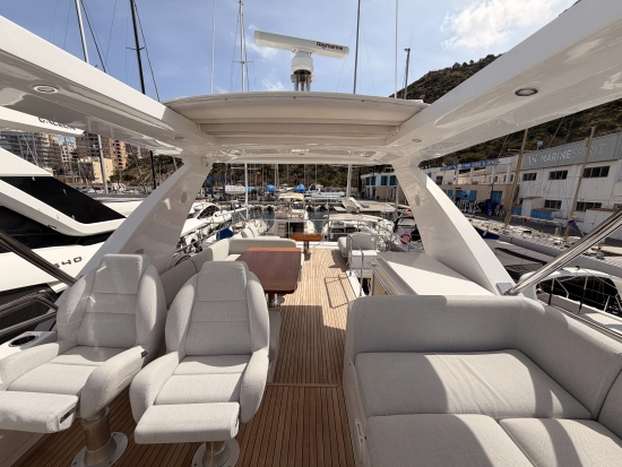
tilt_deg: -10.4
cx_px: 311
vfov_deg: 85.7
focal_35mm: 14
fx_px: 252
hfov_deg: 102.0
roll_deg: +0.4
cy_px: 234
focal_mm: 2.22
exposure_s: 1/1368
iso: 20
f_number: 2.2
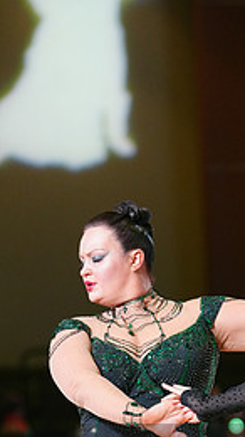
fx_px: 3435
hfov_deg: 4.1
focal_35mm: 297
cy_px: 481
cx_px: 308
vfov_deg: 7.2
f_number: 2.8
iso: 2000
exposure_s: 1/320
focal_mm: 127
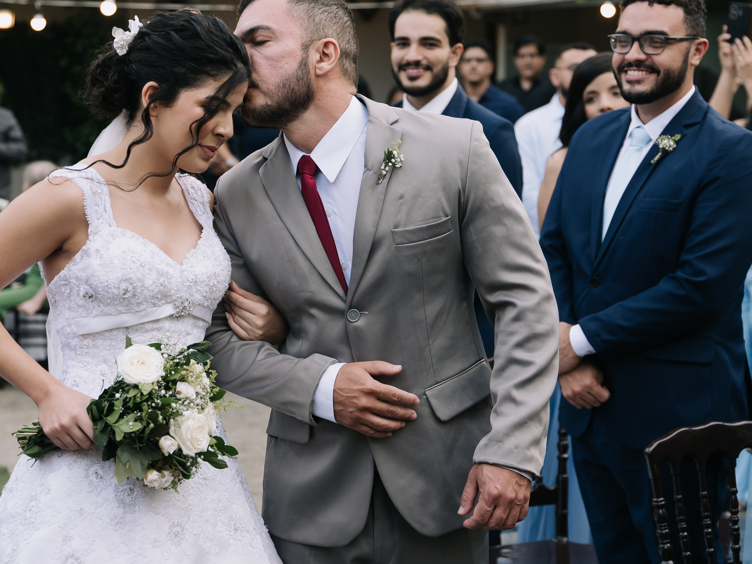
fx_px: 1760
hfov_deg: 24.0
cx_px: 237
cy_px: 194
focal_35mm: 81
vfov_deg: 18.2
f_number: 3.2
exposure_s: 1/160
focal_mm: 52
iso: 320
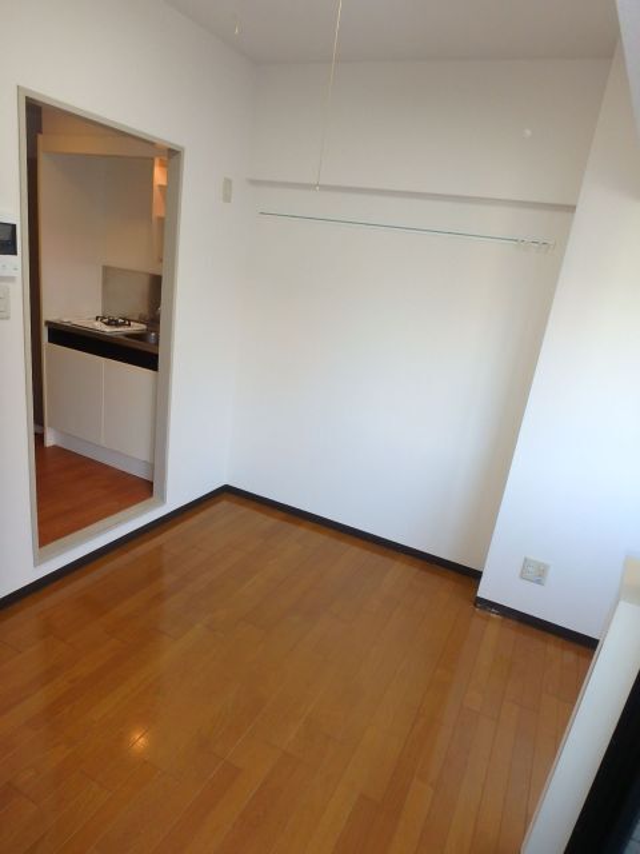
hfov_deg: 63.4
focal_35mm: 21
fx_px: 518
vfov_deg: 79.0
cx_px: 320
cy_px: 427
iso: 200
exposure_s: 1/40
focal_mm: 3.7
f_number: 3.5
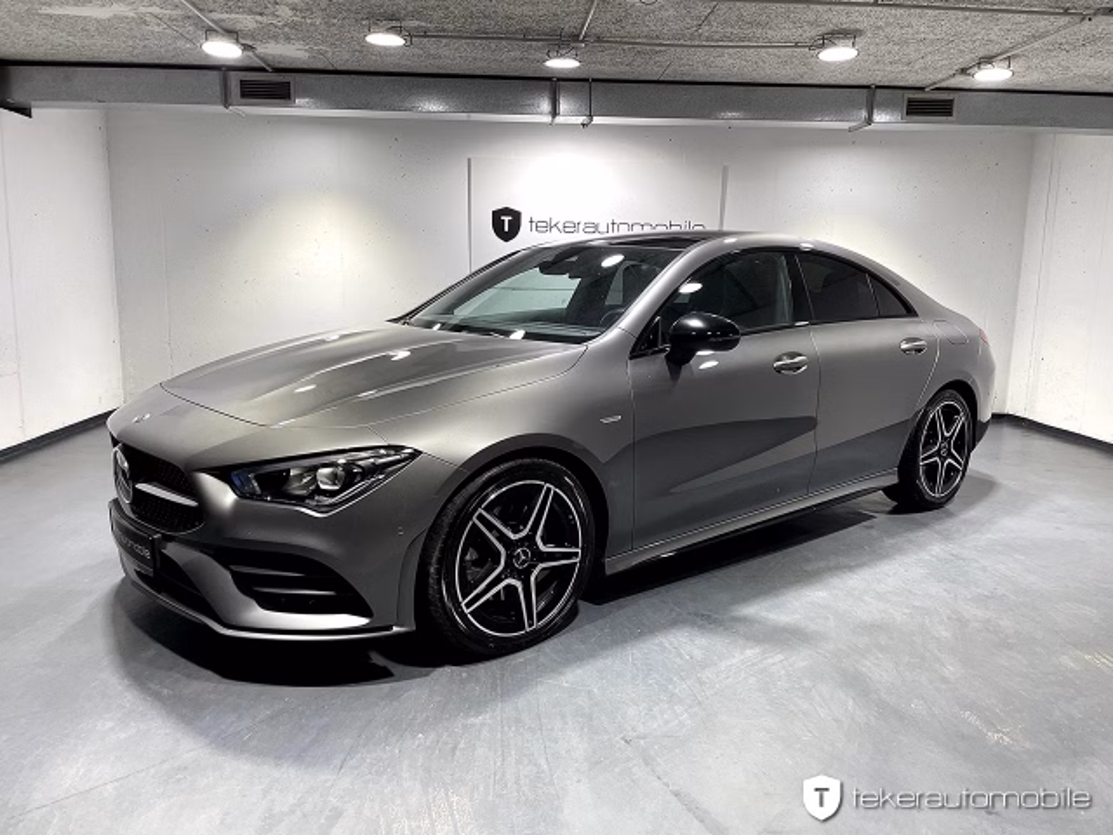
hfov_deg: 67.3
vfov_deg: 53.1
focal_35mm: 26
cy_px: 418
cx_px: 556
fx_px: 836
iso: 125
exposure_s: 1/100
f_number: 1.6
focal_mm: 4.2
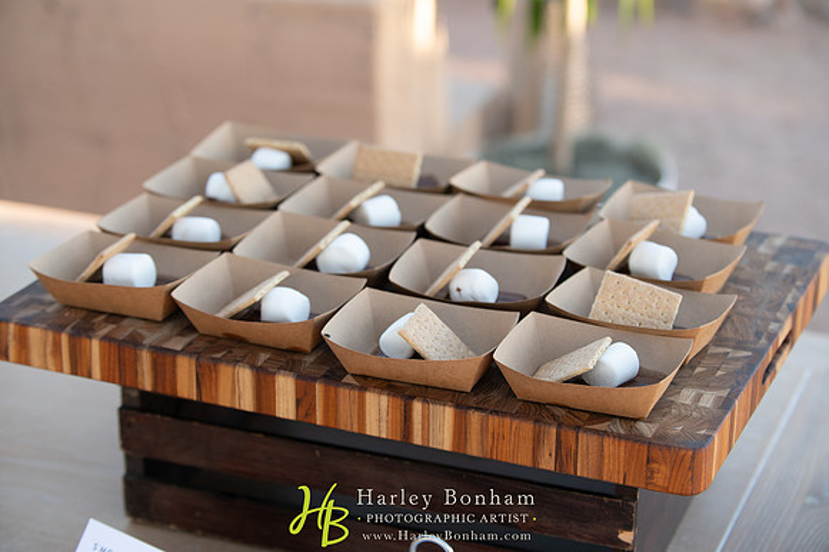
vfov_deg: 19.4
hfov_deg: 28.9
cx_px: 414
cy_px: 276
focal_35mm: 70
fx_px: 1611
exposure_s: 1/250
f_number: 4
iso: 200
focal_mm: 70
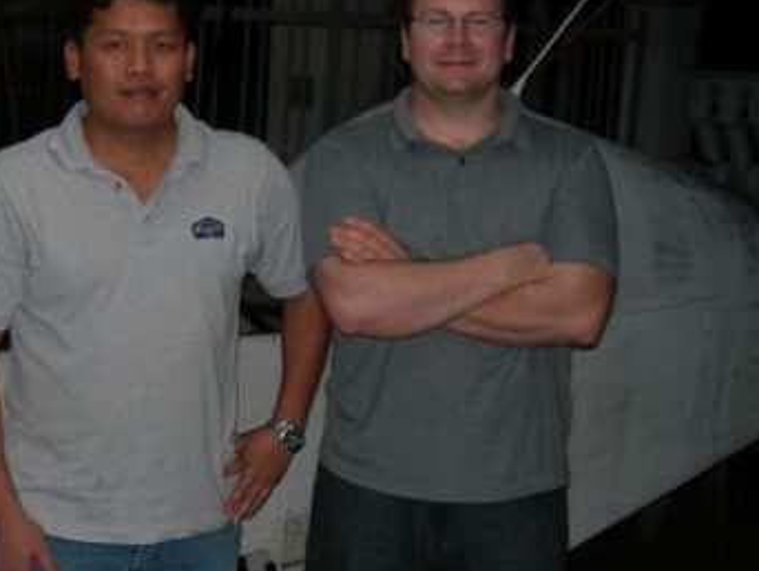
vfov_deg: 17.2
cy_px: 489
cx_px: 128
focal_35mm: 85
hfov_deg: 22.6
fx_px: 1866
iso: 78
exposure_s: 1/60.1
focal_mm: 7.8
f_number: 2.8
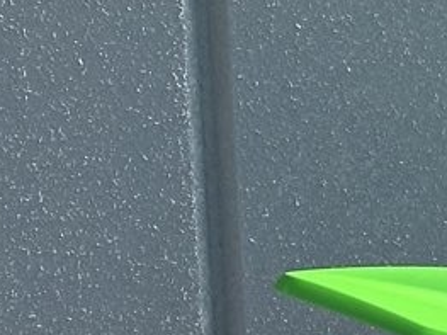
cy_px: 597
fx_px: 3769
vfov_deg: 5.0
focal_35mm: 292
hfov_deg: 6.6
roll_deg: +0.7
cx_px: 913
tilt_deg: -13.3
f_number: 1.78
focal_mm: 6.86
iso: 64
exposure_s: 1/3367
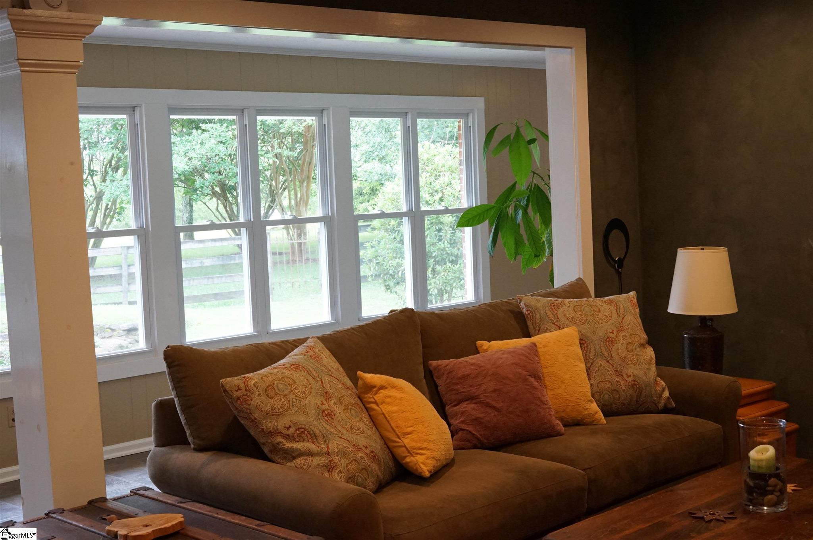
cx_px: 406
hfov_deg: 39.6
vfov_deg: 26.9
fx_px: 1128
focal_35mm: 50
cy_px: 270
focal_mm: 50
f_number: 16
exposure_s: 1/25
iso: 4000
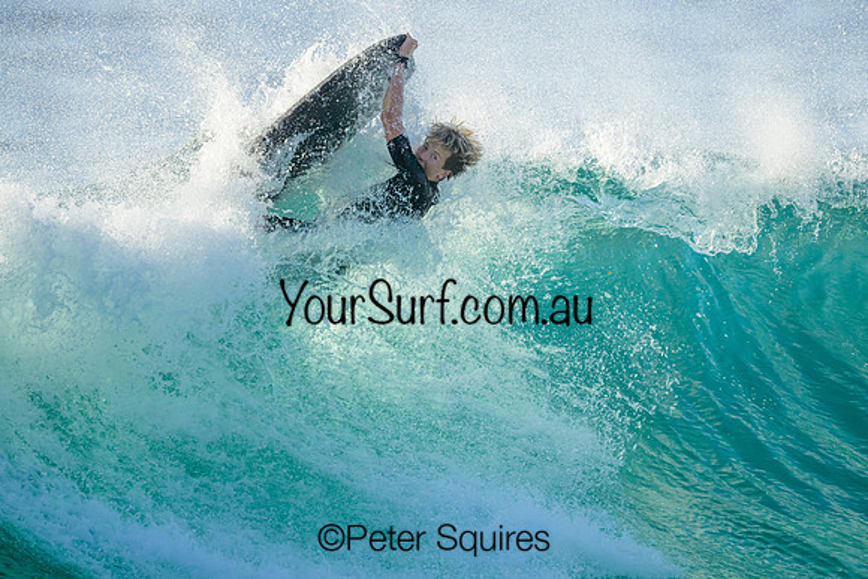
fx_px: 26086
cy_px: 261
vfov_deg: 1.3
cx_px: 455
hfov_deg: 1.9
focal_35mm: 1082
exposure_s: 1/2500
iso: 720
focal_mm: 800
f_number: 6.3
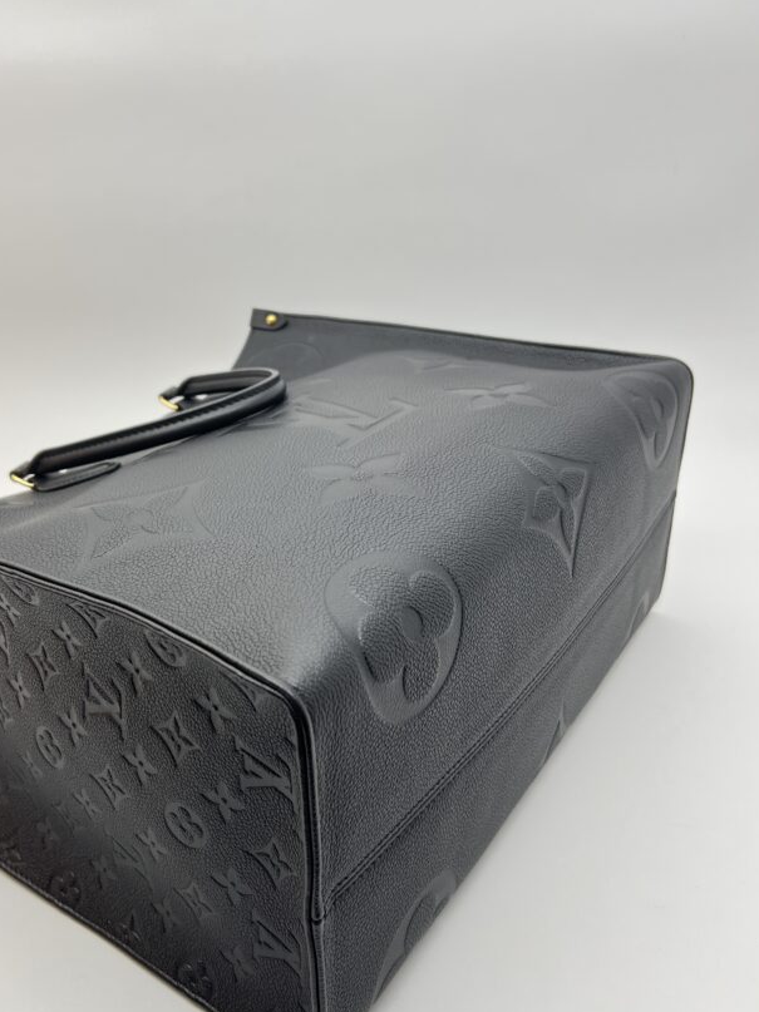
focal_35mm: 33
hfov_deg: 42.7
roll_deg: +0.5
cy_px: 477
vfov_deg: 55.3
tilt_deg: -23.0
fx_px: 965
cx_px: 294
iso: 32
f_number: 1.5
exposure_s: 1/100
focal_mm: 5.7
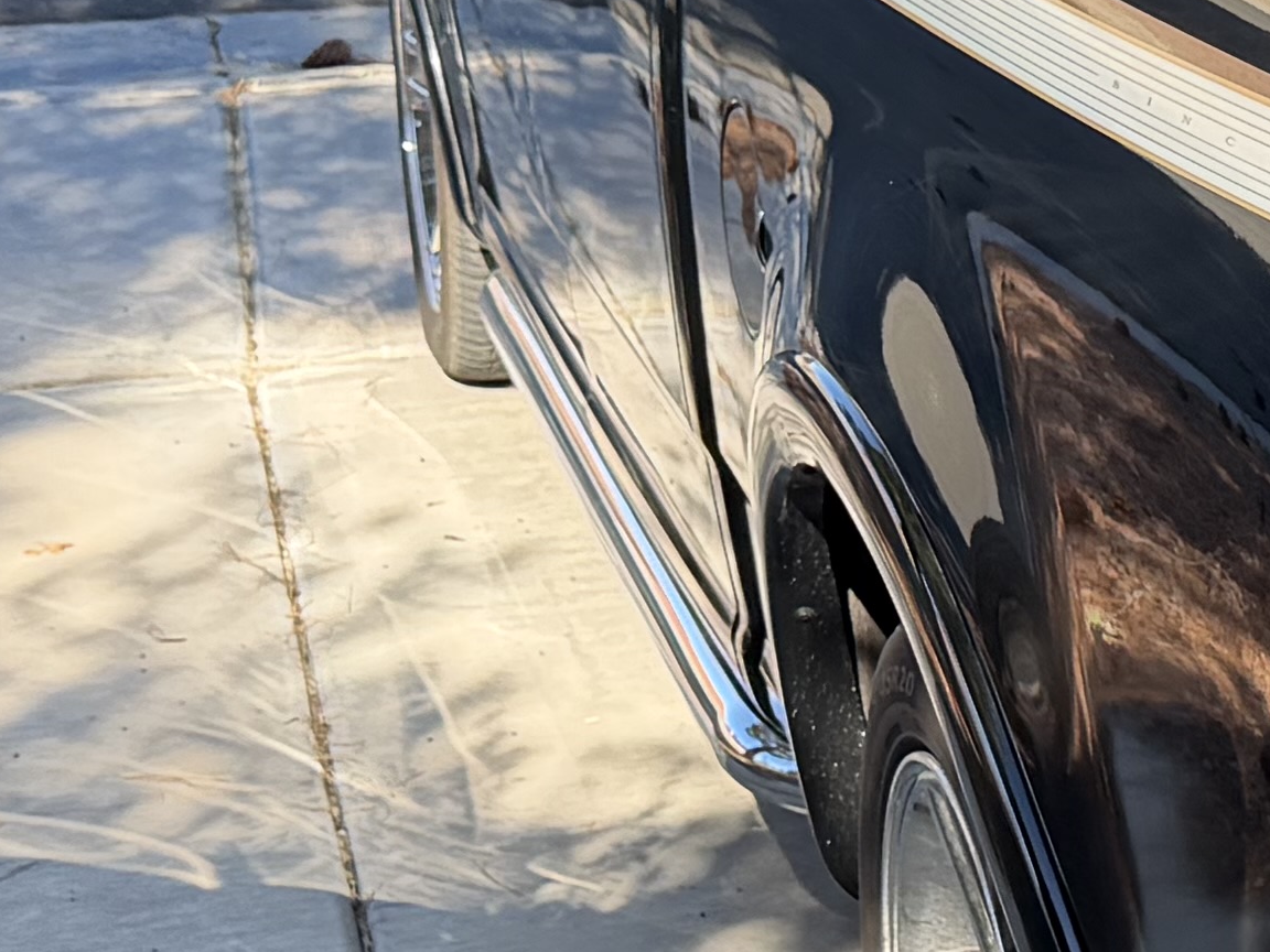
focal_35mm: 119
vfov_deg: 12.4
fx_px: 4366
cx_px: 1607
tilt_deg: -25.8
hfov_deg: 15.8
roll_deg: -2.4
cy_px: 637
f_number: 1.78
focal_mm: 6.76
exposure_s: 1/1060
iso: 100
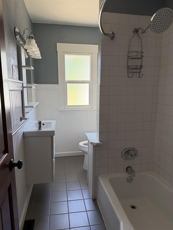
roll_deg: +0.0
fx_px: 160
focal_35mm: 24
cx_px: 86
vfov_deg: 71.6
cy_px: 115
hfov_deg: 56.8
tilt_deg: -9.2
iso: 200
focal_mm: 6.76
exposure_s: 1/89
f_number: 1.78
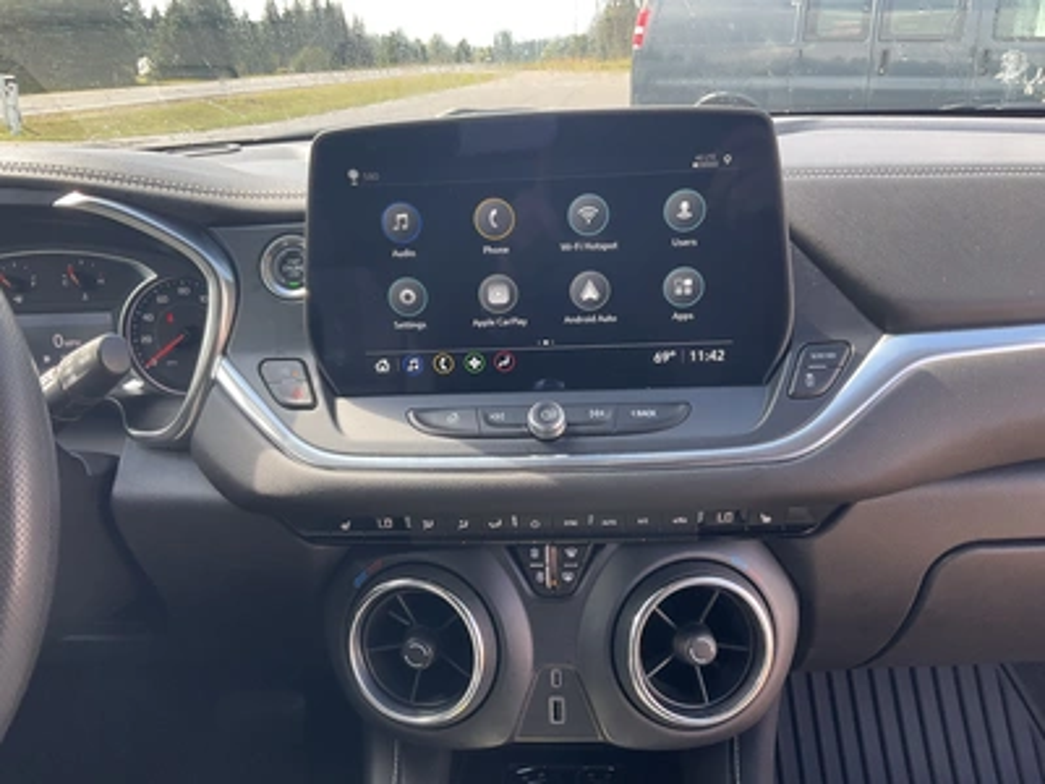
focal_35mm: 29
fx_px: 875
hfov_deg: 61.7
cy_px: 392
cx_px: 522
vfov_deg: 48.2
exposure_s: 1/122
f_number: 1.8
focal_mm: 3
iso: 40
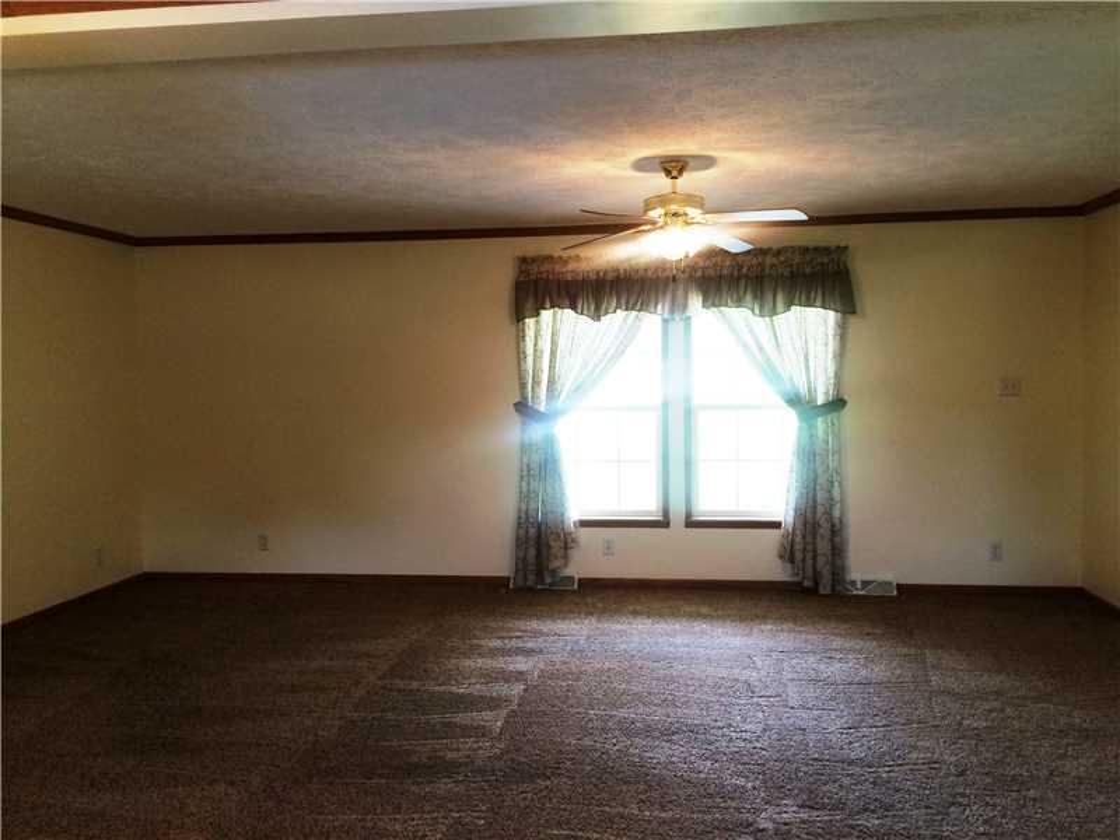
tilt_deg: -2.5
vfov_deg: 48.2
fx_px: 938
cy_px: 420
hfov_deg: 61.7
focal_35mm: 29
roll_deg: -0.8
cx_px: 560
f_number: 2.2
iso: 40
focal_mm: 4.15
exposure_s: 1/30
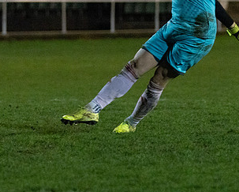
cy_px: 25
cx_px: 61
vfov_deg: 3.8
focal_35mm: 406
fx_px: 2875
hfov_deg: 4.8
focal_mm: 128
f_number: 2.8
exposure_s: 1/640
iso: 5000
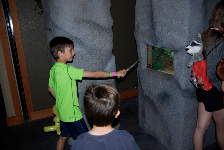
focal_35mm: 33
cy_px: 75
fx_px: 206
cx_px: 112
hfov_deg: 57.2
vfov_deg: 40.1
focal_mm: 22
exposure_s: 1/60
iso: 200
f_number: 3.8
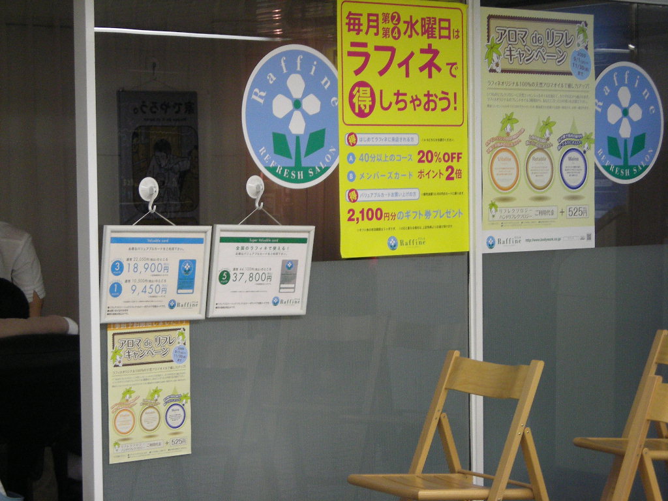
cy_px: 250
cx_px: 334
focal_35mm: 103
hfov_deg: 19.1
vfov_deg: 14.4
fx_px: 1988
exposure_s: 1/18
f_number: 4.9
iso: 200
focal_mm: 17
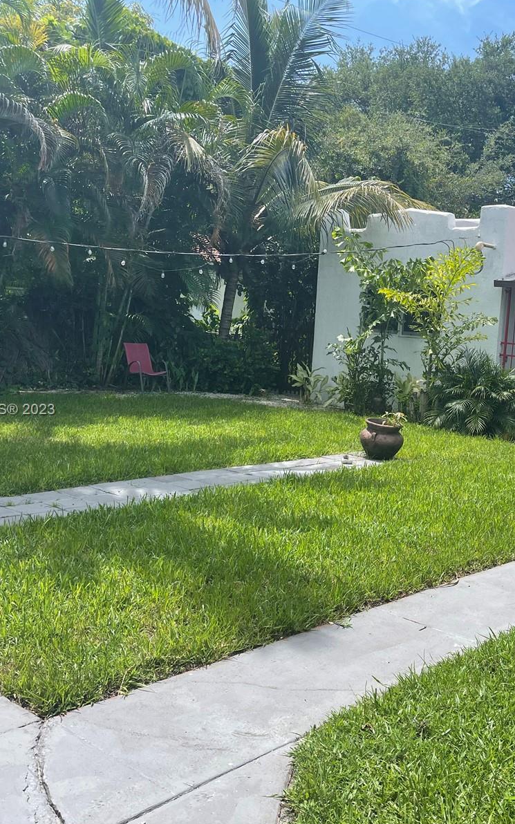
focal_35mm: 37
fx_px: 831
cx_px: 387
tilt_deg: -8.0
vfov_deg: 52.7
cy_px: 411
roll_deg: -2.8
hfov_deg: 33.7
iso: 32
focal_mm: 5.1
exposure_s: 1/1689
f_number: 1.6
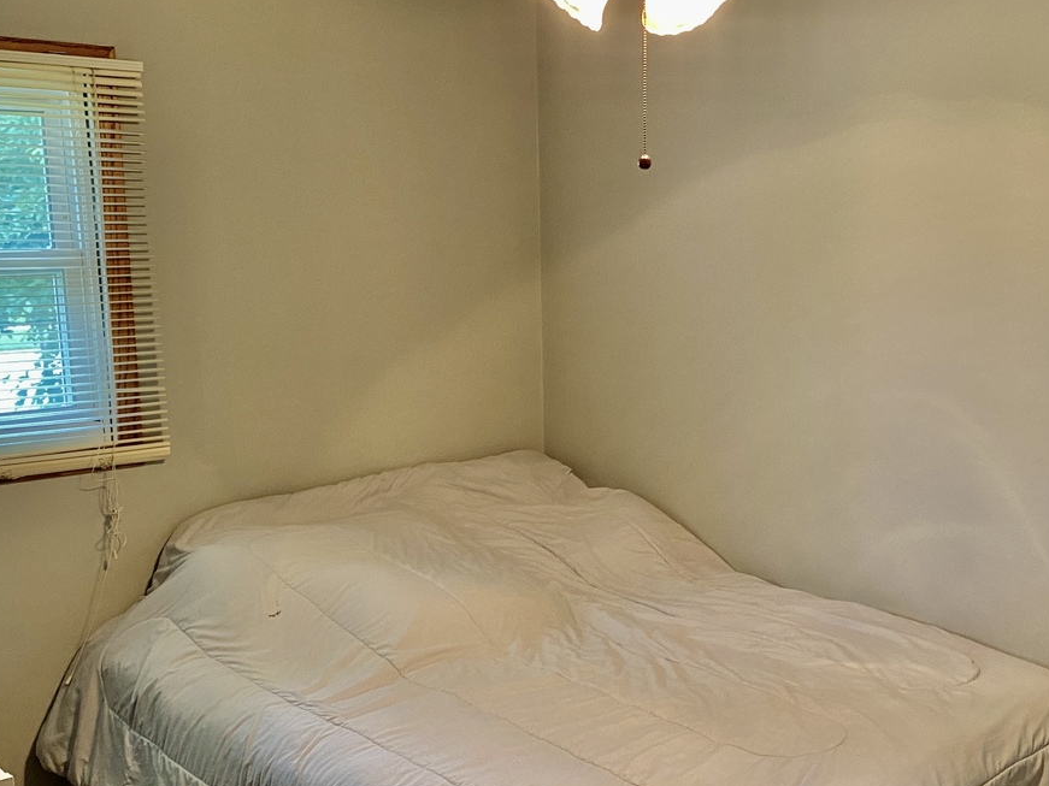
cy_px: 471
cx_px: 696
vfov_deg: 33.5
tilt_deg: -11.4
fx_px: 1303
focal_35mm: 43
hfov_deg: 43.3
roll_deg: -1.1
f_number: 1.8
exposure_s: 1/60
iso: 320
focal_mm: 4.25
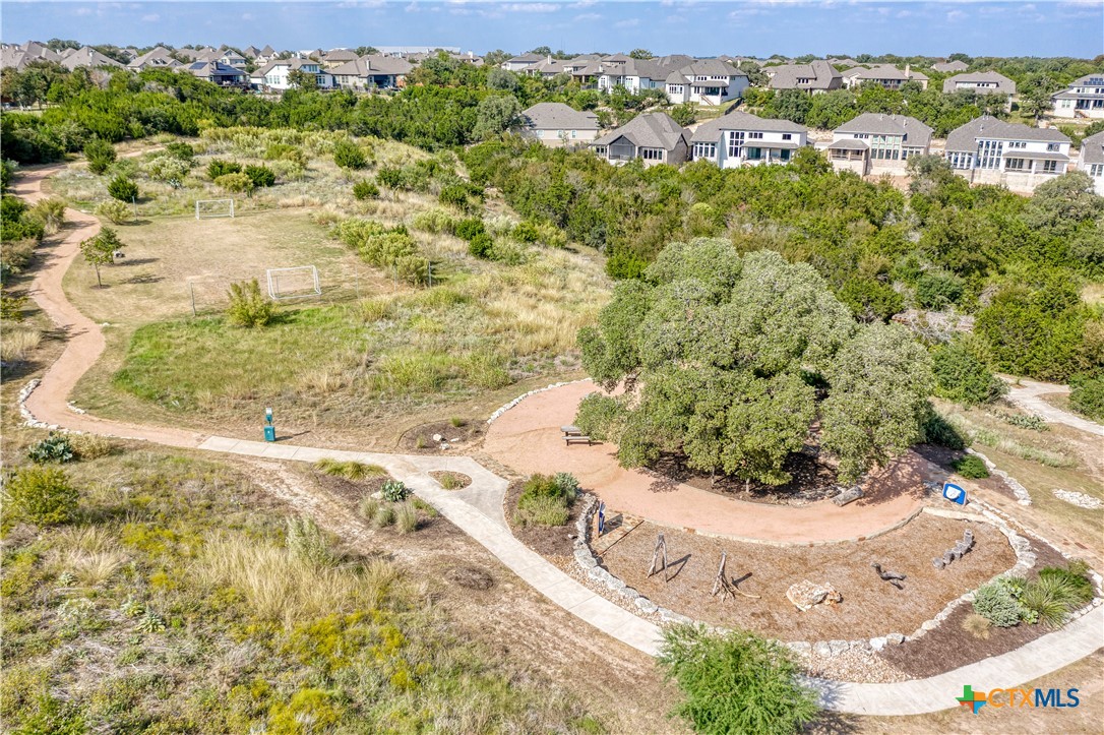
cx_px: 552
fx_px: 858
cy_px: 368
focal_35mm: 28
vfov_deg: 46.4
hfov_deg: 65.5
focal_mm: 10.3
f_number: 3.2
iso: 100
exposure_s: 1/1000
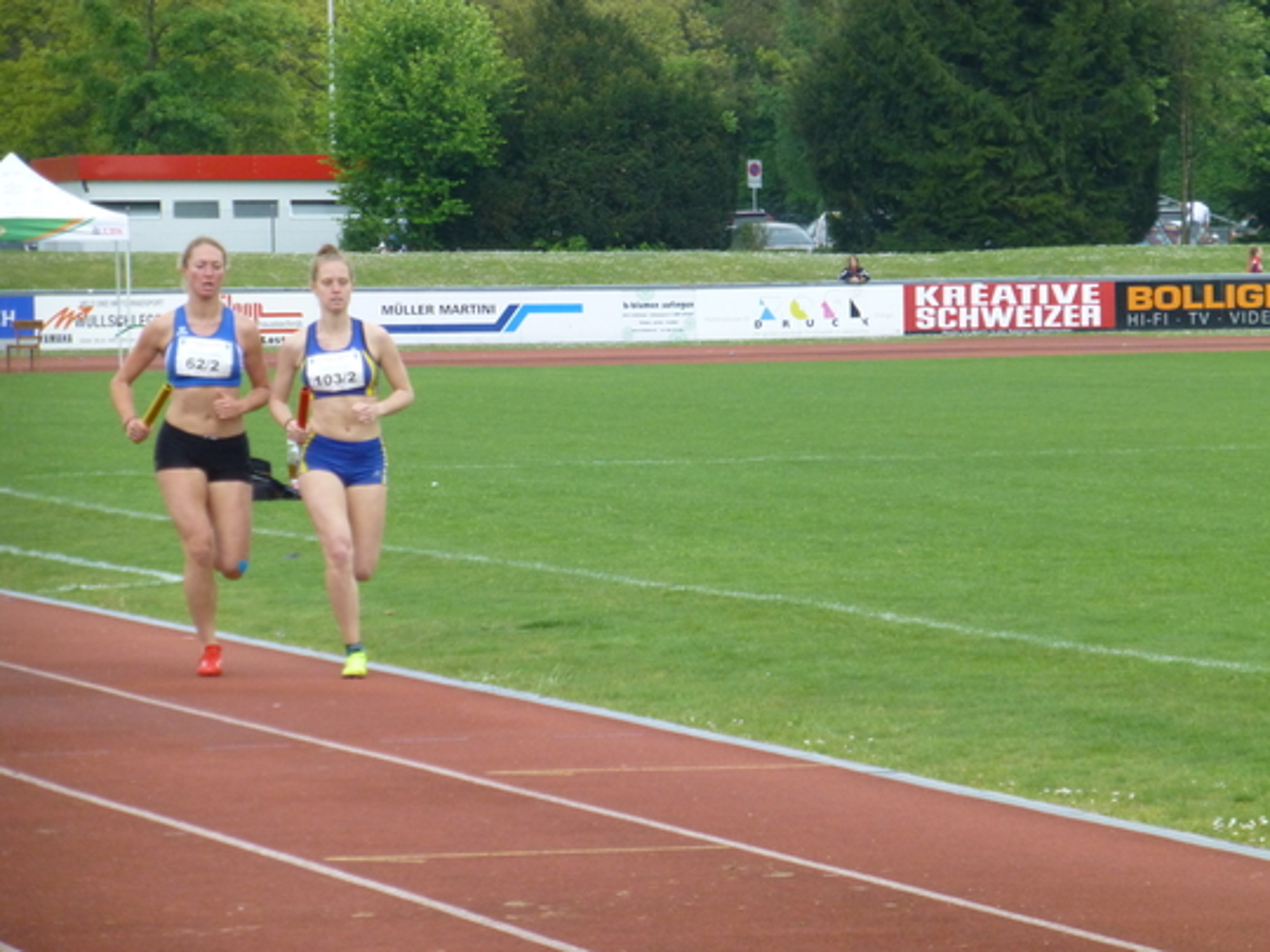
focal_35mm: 231
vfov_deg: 6.4
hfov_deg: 8.6
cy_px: 476
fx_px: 8475
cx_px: 635
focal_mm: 41.3
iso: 400
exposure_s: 1/500
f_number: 5.6
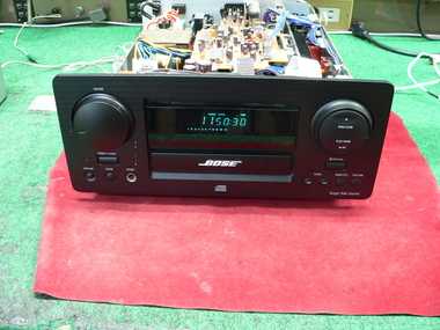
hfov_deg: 51.4
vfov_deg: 39.7
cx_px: 220
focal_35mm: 36
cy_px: 165
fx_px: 458
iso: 200
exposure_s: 1/4
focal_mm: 6
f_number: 2.8
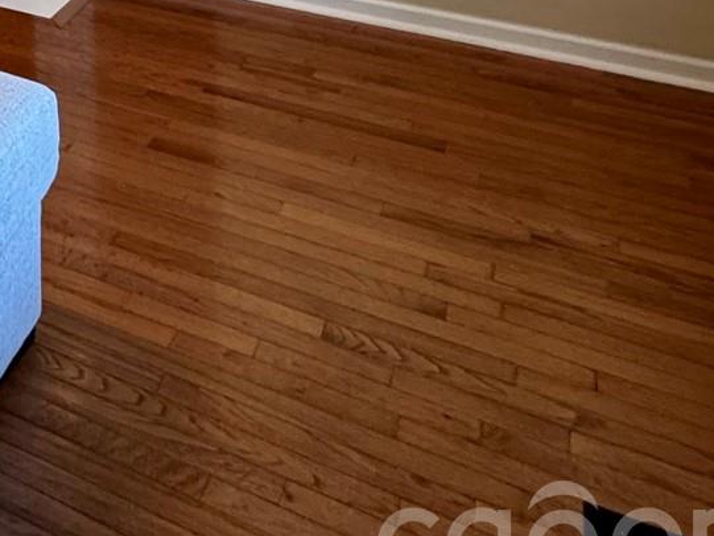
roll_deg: +1.1
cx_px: -179
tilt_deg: -3.3
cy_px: -371
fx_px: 1093
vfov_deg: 20.9
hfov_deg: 29.9
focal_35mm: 53
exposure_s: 1/60
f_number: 2.2
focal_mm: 2.22
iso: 250
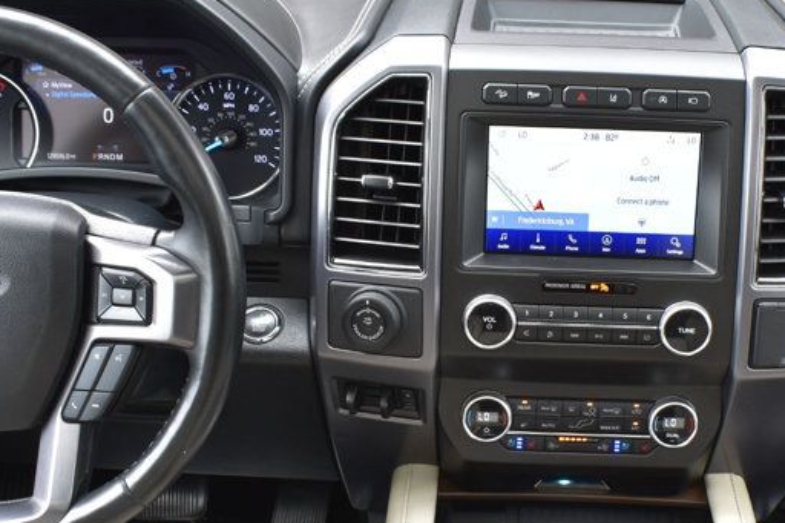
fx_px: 1177
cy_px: 345
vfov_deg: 24.9
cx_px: 509
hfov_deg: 36.6
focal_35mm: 54
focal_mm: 18
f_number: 7.1
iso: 400
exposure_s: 1/40
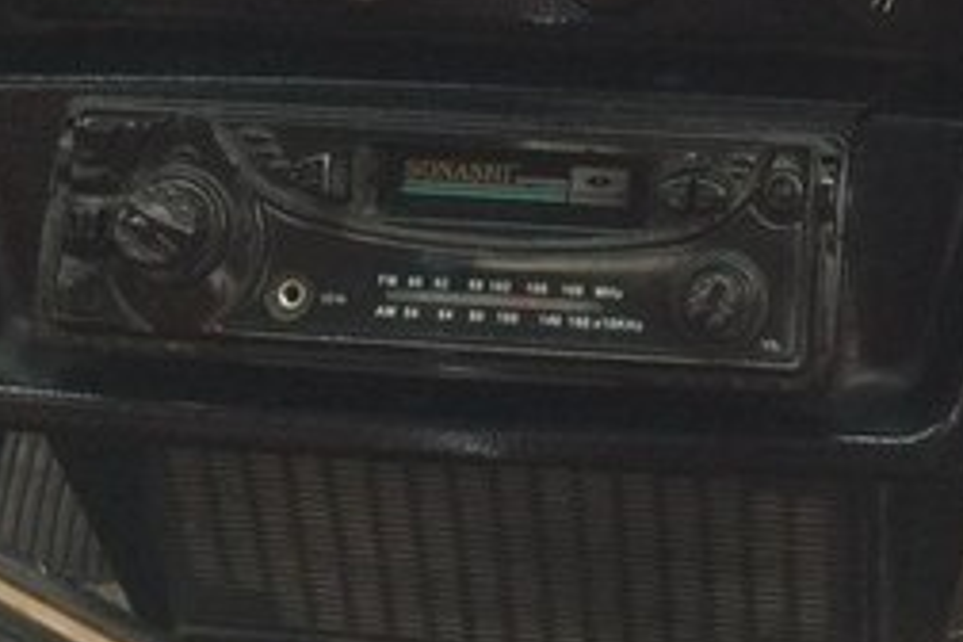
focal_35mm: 79
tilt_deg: -13.0
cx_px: 814
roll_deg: +0.9
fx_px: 2113
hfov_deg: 25.1
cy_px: -246
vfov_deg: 16.2
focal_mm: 4.15
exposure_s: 1/33
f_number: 2.2
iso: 100
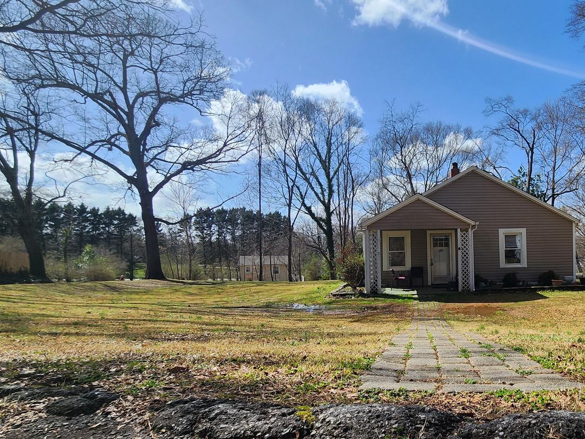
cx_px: 439
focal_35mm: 21
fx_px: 355
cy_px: 256
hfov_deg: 73.4
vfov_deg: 63.1
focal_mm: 2.2
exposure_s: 1/2082
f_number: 2.2
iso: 50
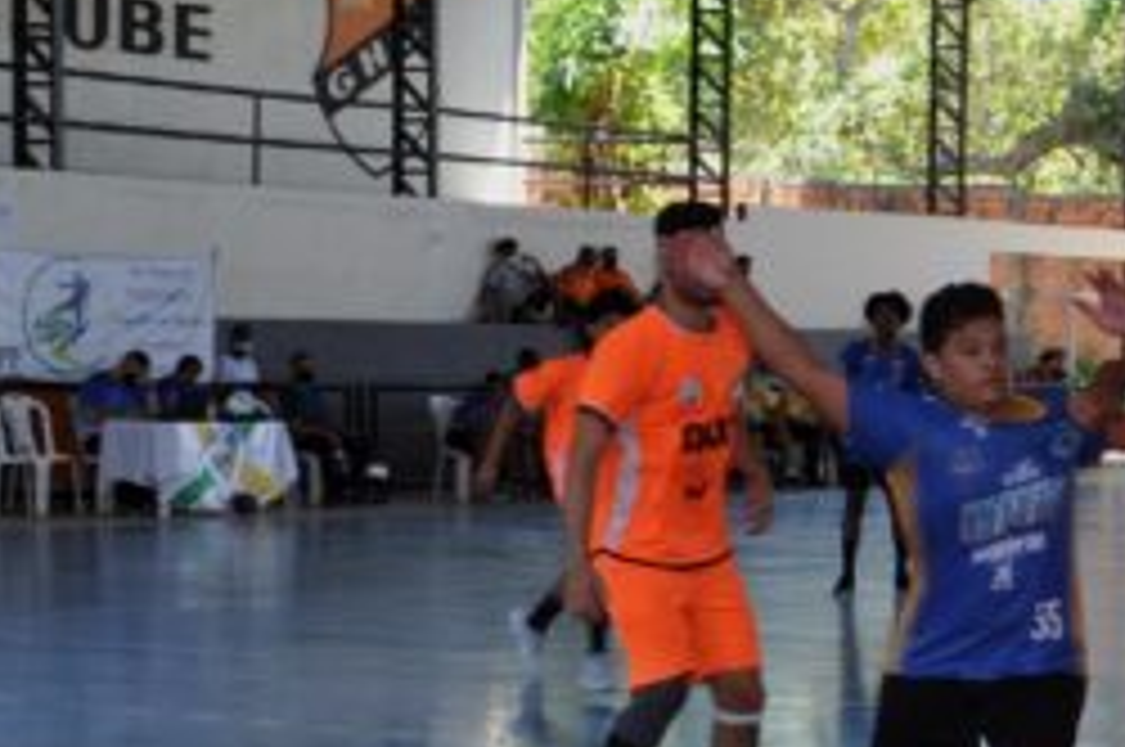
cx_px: 1192
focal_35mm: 114
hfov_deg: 17.4
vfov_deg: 11.9
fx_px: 3558
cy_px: 587
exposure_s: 1/125
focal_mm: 26
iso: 320
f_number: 5.6
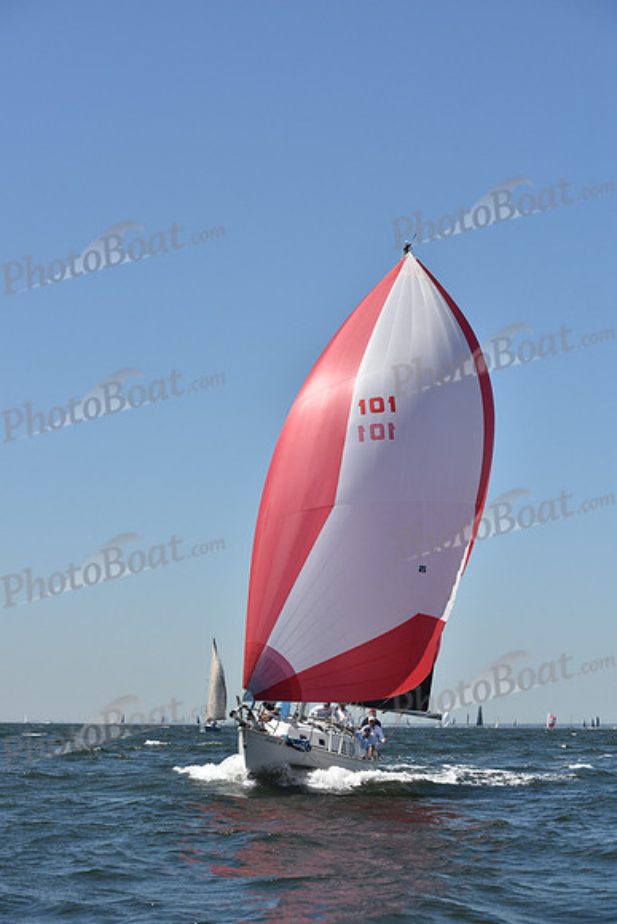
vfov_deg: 28.8
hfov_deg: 19.5
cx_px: 308
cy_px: 462
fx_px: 1798
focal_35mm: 70
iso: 250
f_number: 8
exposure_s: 1/1250
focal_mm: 70
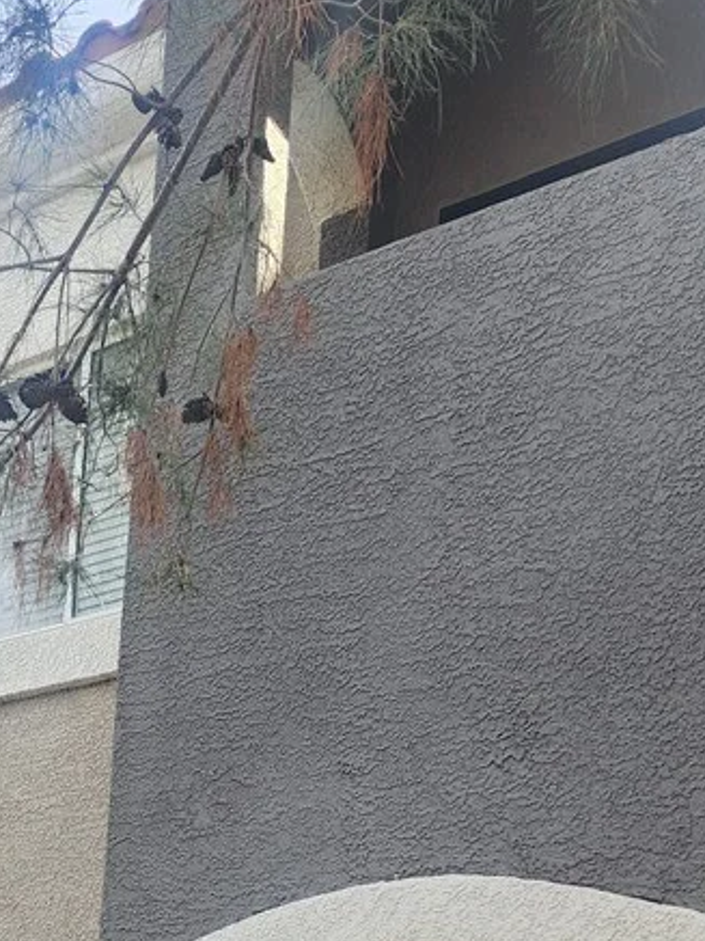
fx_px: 1466
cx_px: 60
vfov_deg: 31.3
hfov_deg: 26.1
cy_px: 1053
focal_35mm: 54
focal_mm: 6.4
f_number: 1.8
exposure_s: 1/180
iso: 50
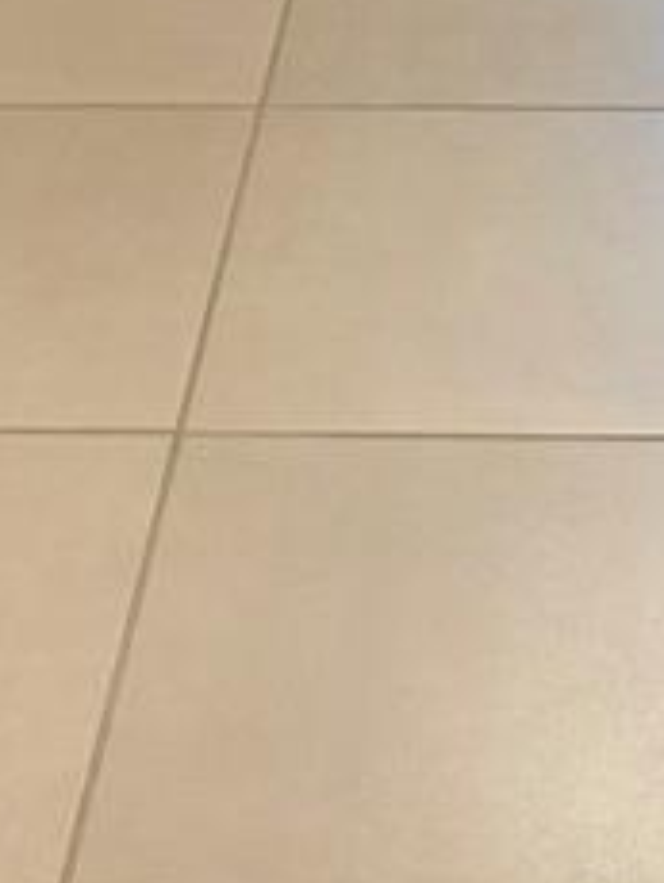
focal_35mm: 125
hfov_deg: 11.8
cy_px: -825
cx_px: 645
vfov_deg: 13.7
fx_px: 3191
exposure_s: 1/60
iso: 250
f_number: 1.78
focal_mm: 6.76
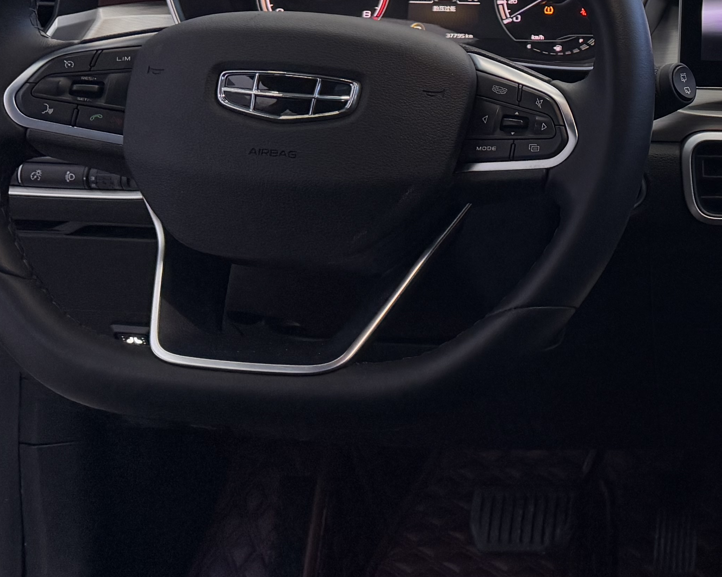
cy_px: -26
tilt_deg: -7.6
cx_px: 869
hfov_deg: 26.0
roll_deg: -1.7
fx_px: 1389
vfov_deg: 22.4
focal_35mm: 65
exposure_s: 1/119
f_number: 1.78
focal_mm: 6.76
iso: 200
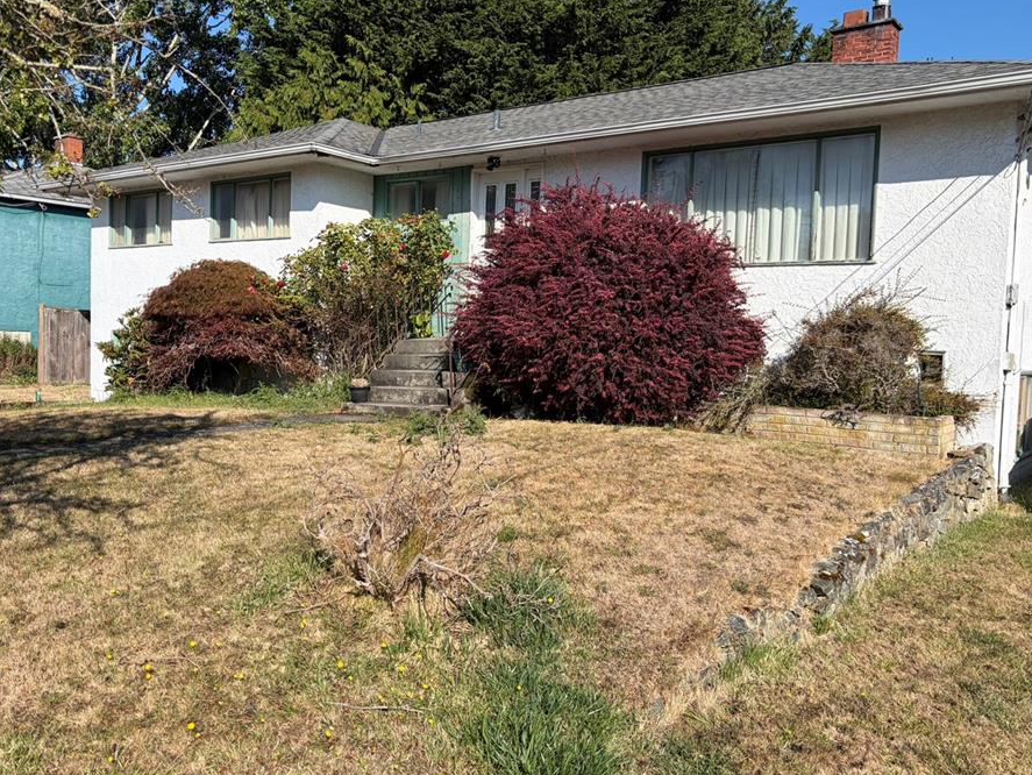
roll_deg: -1.4
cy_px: 386
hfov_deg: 59.9
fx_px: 895
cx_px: 539
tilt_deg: -2.4
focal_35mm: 30
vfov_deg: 46.8
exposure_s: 1/3448
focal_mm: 5.96
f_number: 1.6
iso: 50
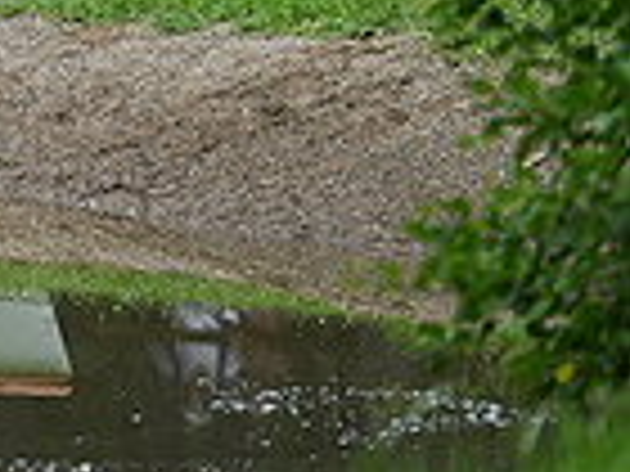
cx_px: -670
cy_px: -326
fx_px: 14505
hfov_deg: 2.5
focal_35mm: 797
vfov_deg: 1.9
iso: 200
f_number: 3.5
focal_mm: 200
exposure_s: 1/1250
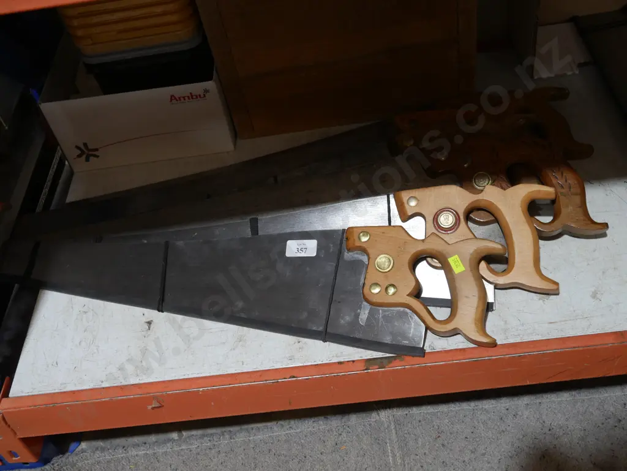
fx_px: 725
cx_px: 314
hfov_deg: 46.8
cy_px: 236
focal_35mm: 40
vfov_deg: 36.0
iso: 320
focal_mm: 20
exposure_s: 1/60
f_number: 4.4
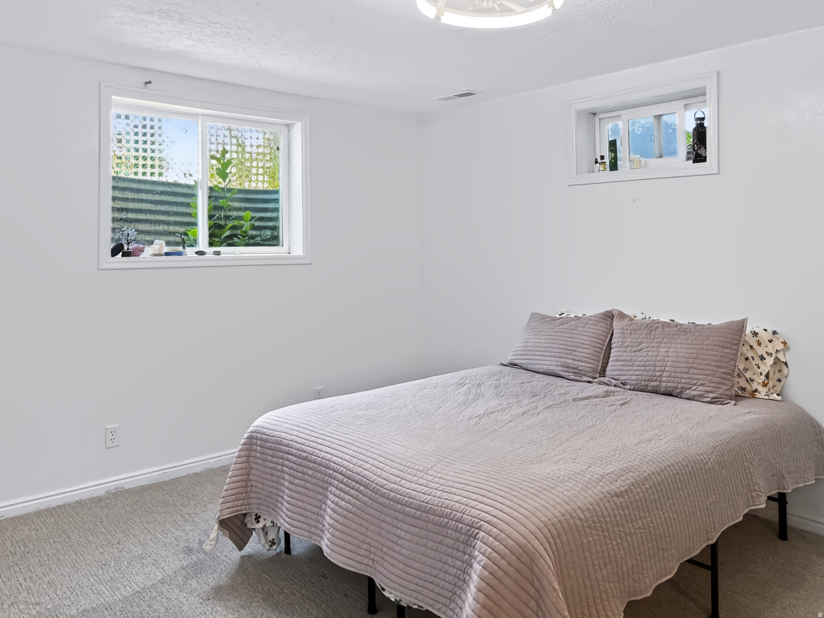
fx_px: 619
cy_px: 309
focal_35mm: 26
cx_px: 412
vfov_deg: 53.1
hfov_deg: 67.3
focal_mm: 5.7
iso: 125
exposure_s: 1/120
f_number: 1.5
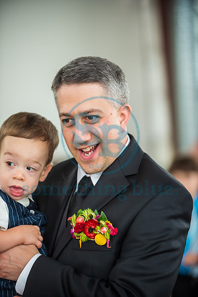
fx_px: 1114
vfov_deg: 15.2
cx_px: 99
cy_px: 148
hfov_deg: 10.2
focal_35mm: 135
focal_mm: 135
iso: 800
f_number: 2.8
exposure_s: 1/200
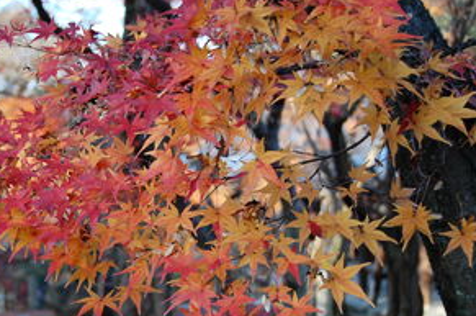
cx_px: 110
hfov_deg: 21.5
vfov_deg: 14.5
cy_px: 215
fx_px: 1241
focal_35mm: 94
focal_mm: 38
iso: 400
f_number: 5
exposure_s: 1/100
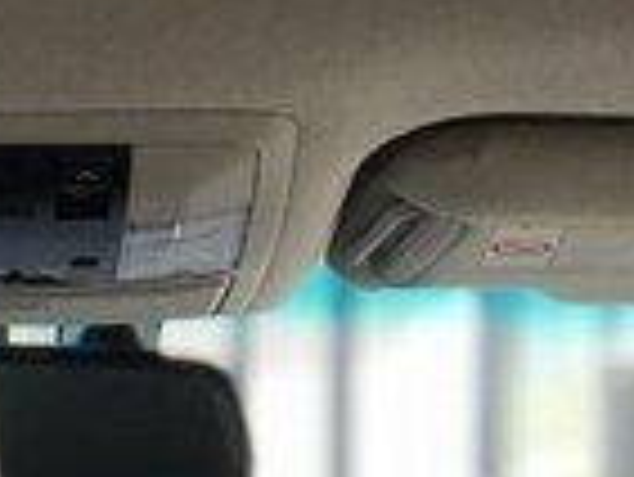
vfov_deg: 6.1
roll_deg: +1.4
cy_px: 695
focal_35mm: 243
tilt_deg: -4.0
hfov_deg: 8.0
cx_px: -238
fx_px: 4454
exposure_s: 1/300
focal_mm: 6
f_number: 2.4
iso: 20
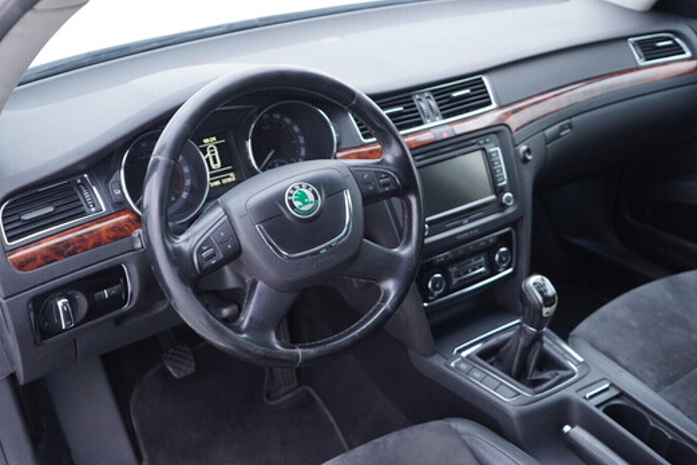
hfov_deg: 50.7
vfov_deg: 35.1
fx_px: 736
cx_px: 357
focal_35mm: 38
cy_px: 241
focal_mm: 24
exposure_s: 1/40
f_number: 2.8
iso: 320
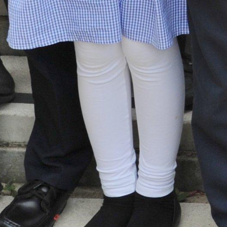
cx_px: 588
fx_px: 1462
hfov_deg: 8.0
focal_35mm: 197
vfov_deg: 8.1
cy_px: -354
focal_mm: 29
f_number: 9
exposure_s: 1/320
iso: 400
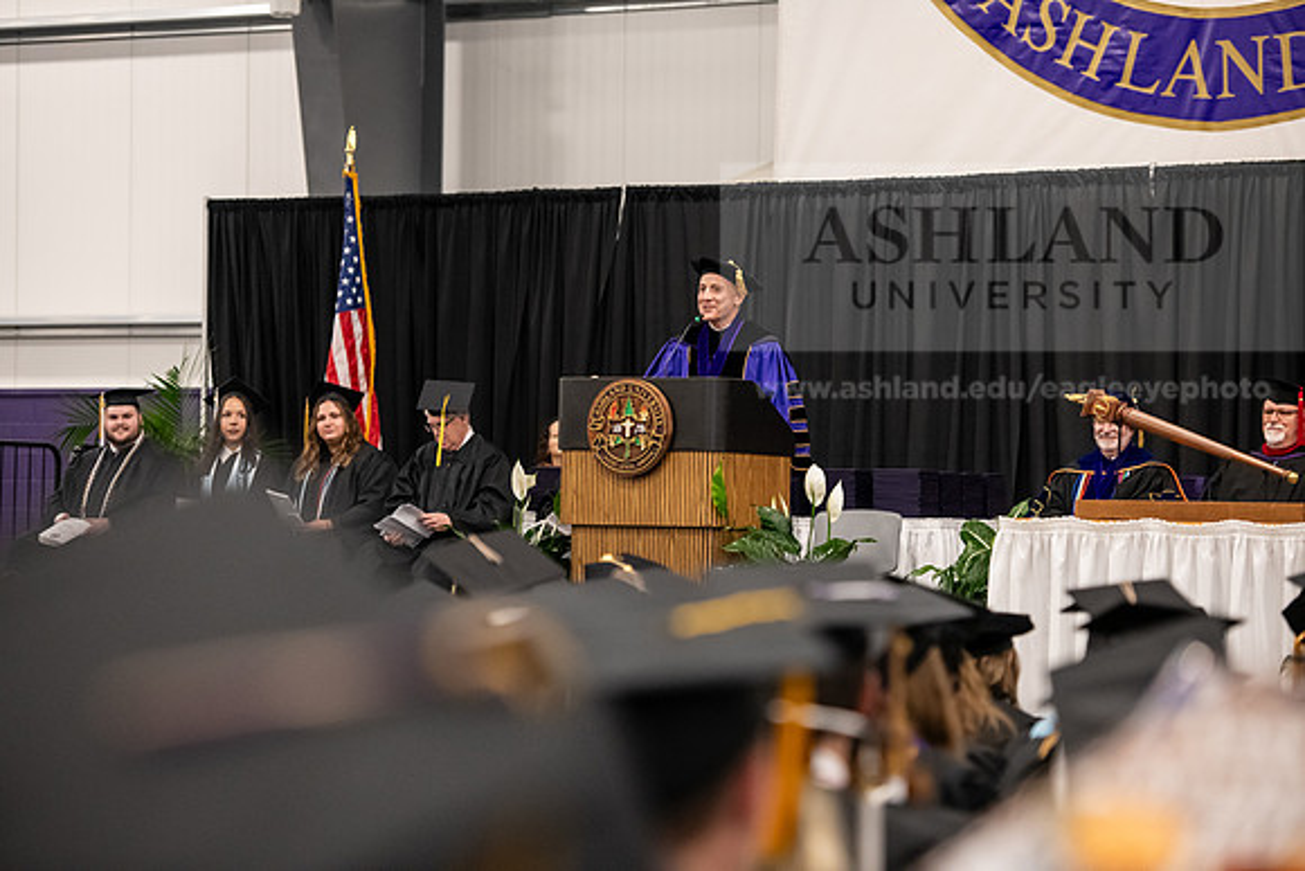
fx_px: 4423
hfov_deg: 16.8
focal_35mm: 122
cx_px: 652
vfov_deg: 11.2
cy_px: 436
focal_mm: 122
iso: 3200
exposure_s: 1/250
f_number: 3.2
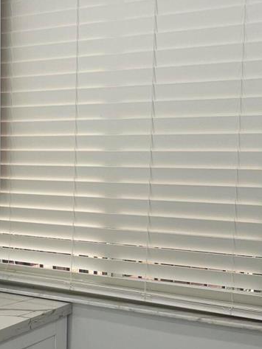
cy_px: 229
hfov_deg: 21.6
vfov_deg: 29.2
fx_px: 666
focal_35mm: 66
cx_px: 12
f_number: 1.6
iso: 40
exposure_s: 1/179
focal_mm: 5.1
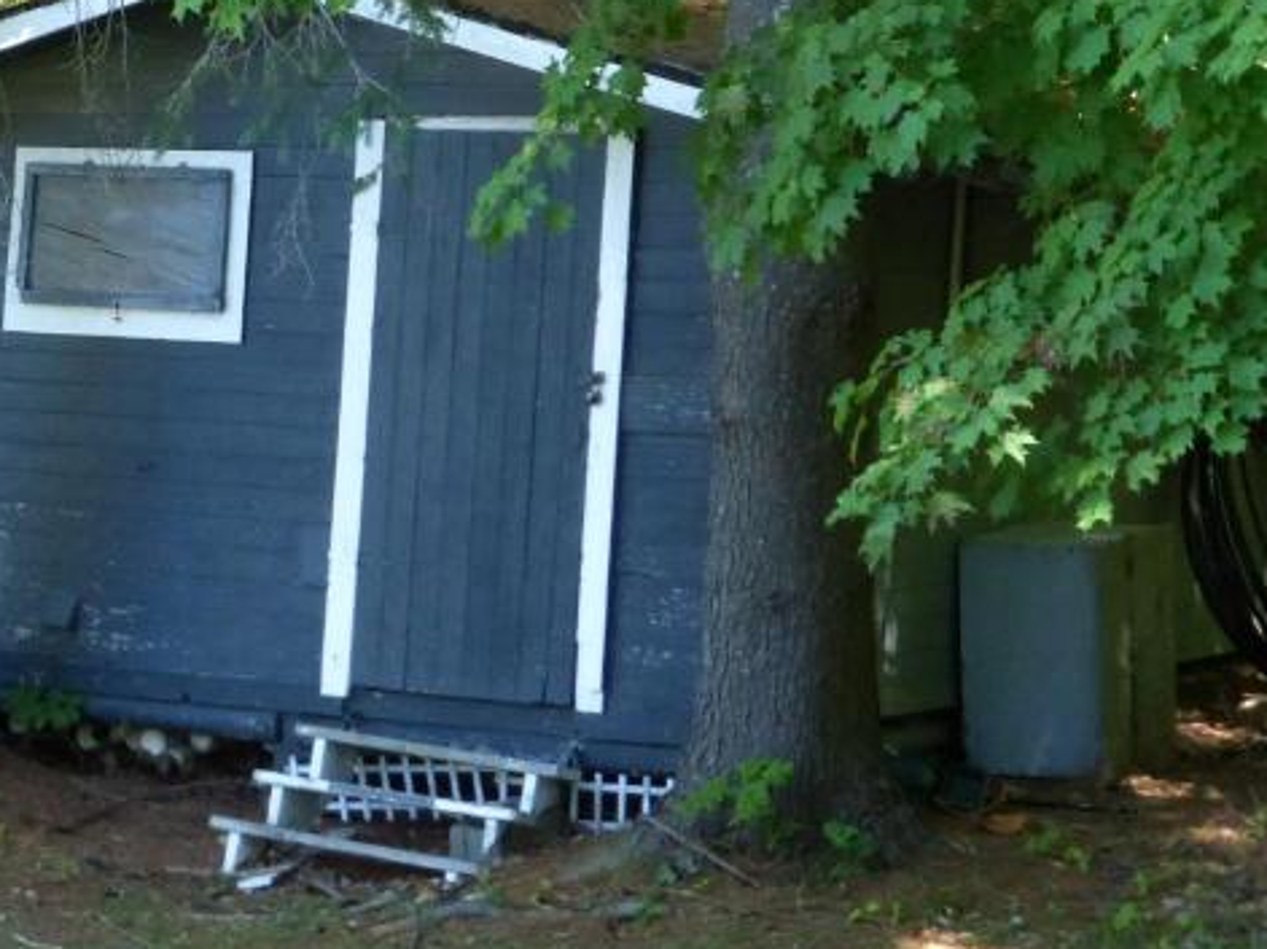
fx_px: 4537
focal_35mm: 124
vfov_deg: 11.9
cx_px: -24
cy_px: 113
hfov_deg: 15.6
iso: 400
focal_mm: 9.7
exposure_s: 1/60
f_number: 4.6
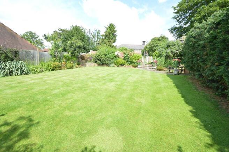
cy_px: 76
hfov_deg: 100.4
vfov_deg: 77.2
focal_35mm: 15
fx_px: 95
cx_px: 114
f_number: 5.6
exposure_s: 1/125
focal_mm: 10
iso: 100
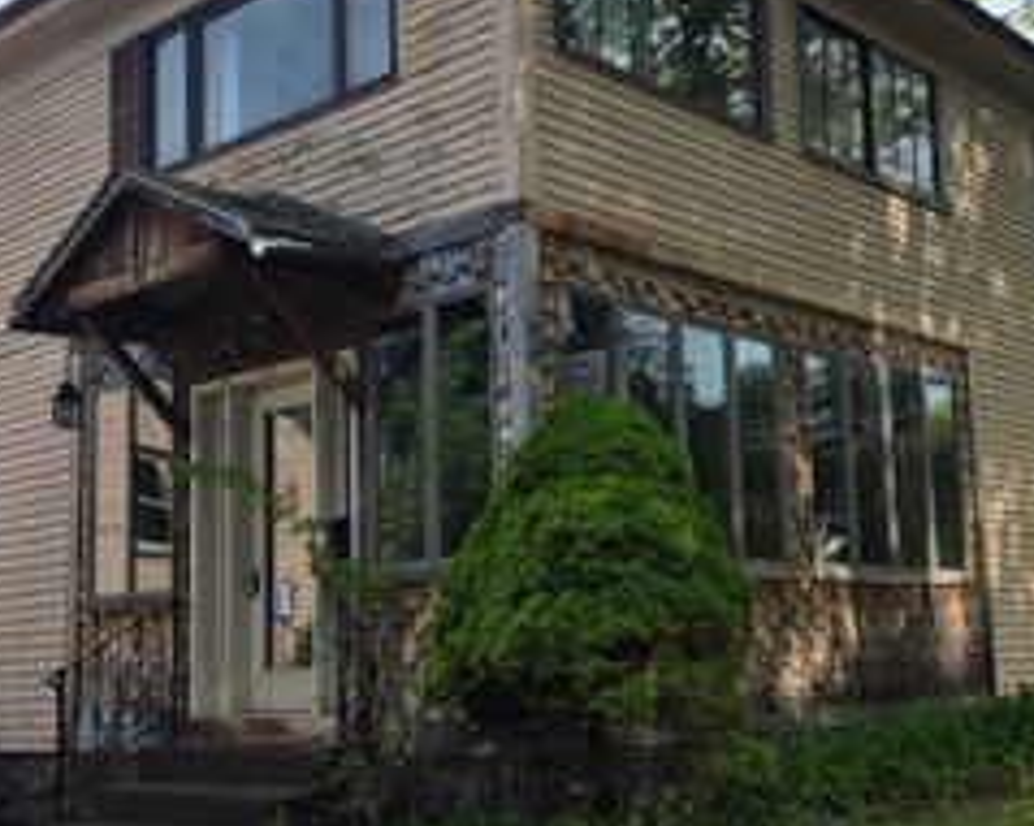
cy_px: 469
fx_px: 1438
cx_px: 632
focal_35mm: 47
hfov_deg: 39.4
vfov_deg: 32.0
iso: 80
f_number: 1.7
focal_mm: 6.3
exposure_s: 1/3345
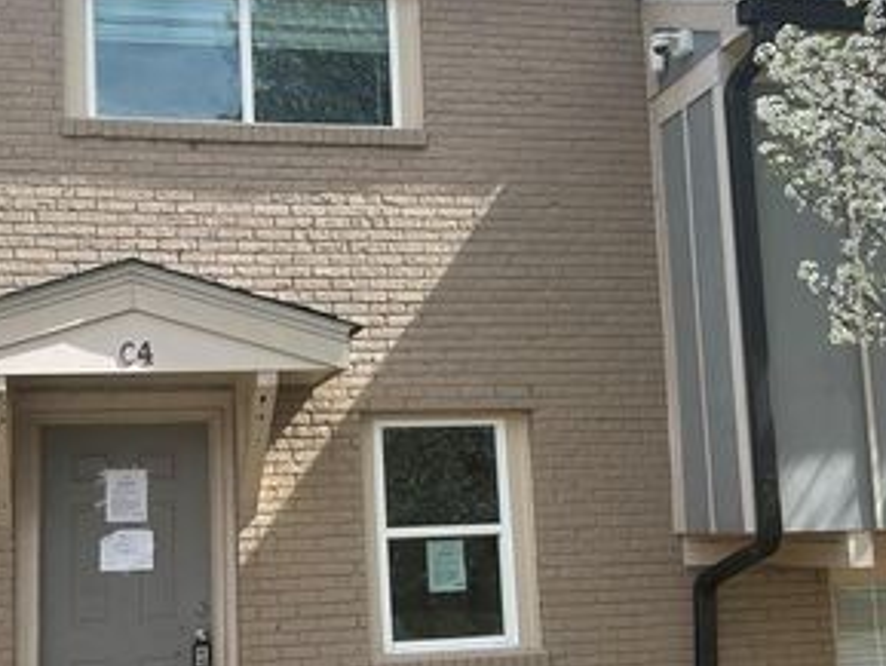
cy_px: 367
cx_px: 307
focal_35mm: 45
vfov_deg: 32.2
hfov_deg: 41.6
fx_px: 1152
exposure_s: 1/2008
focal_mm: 5.7
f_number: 1.5
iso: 50
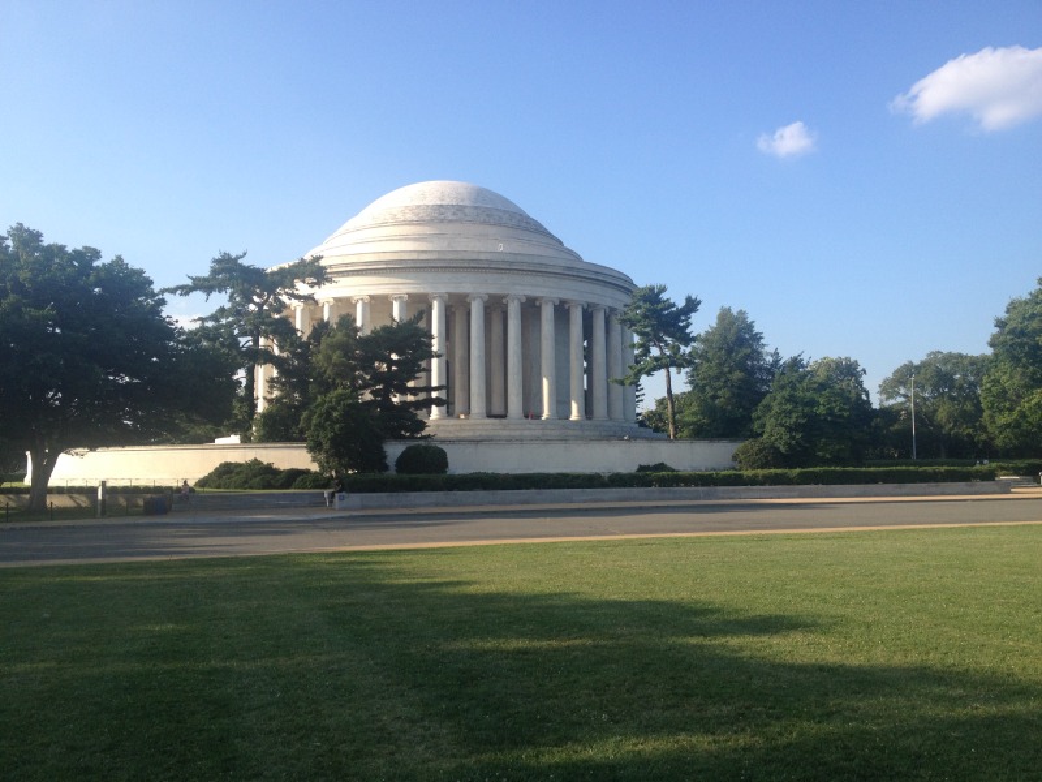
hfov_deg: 52.6
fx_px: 1054
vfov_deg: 40.7
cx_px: 521
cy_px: 391
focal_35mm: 35
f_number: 2.4
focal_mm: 4.28
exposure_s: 1/905
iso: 50
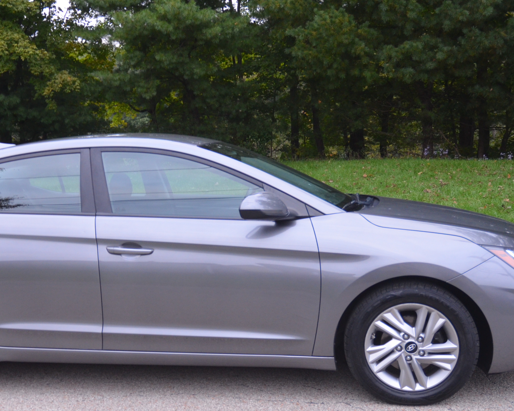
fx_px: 761
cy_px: 240
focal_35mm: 50
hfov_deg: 36.9
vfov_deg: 30.2
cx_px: 171
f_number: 3.5
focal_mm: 22
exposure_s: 1/50
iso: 800
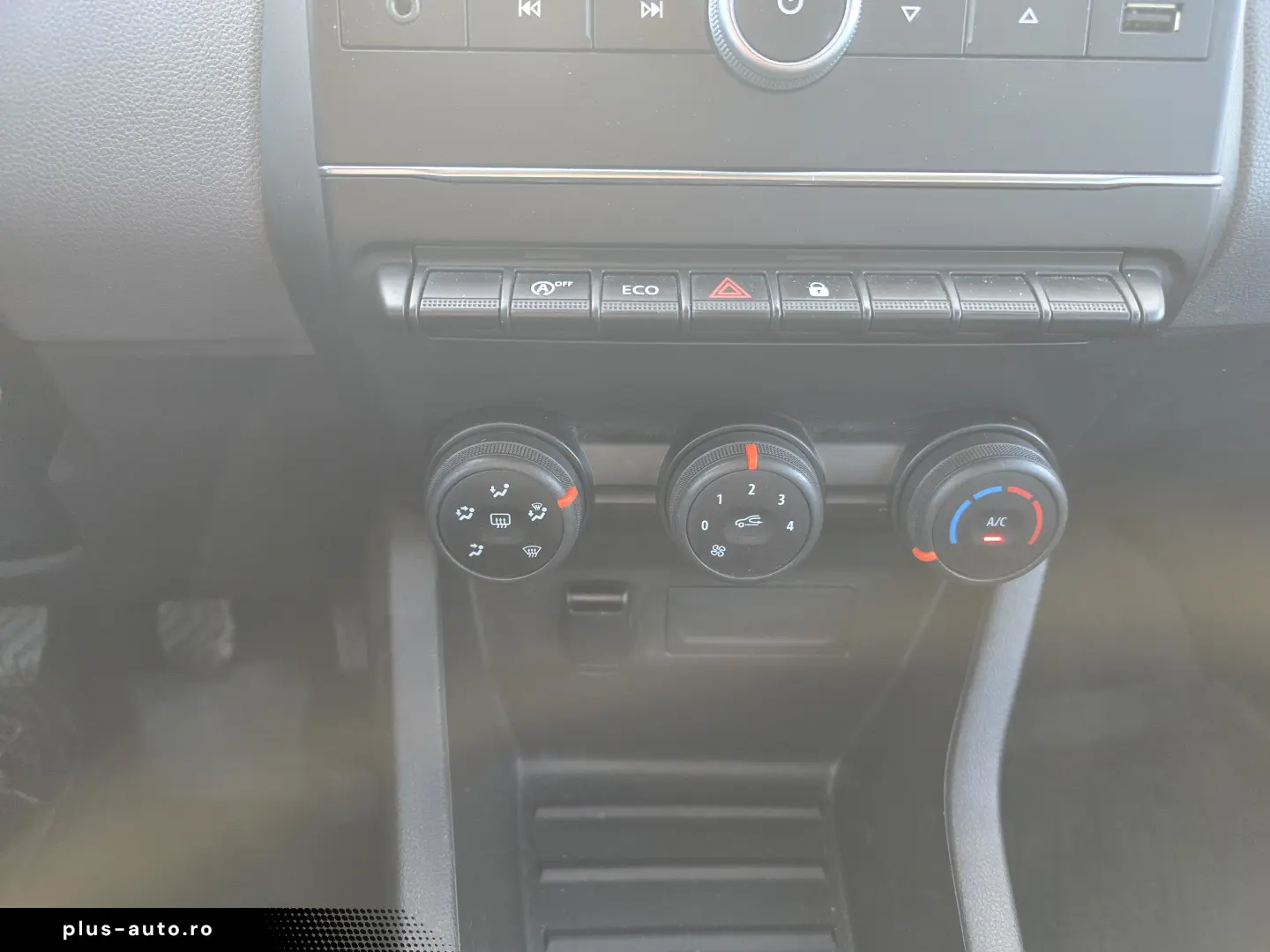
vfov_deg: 58.9
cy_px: 476
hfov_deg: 73.9
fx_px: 844
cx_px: 635
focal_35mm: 23
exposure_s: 1/100
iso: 500
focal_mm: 6.3
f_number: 1.7
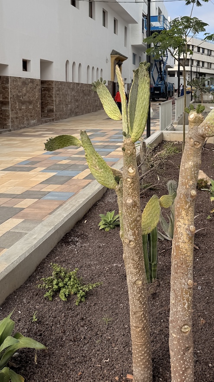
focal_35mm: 38
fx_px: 384
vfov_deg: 51.3
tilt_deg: -1.3
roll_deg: -0.6
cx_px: 125
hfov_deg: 31.1
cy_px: 111
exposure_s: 1/4673
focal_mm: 6.76
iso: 80
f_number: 1.78
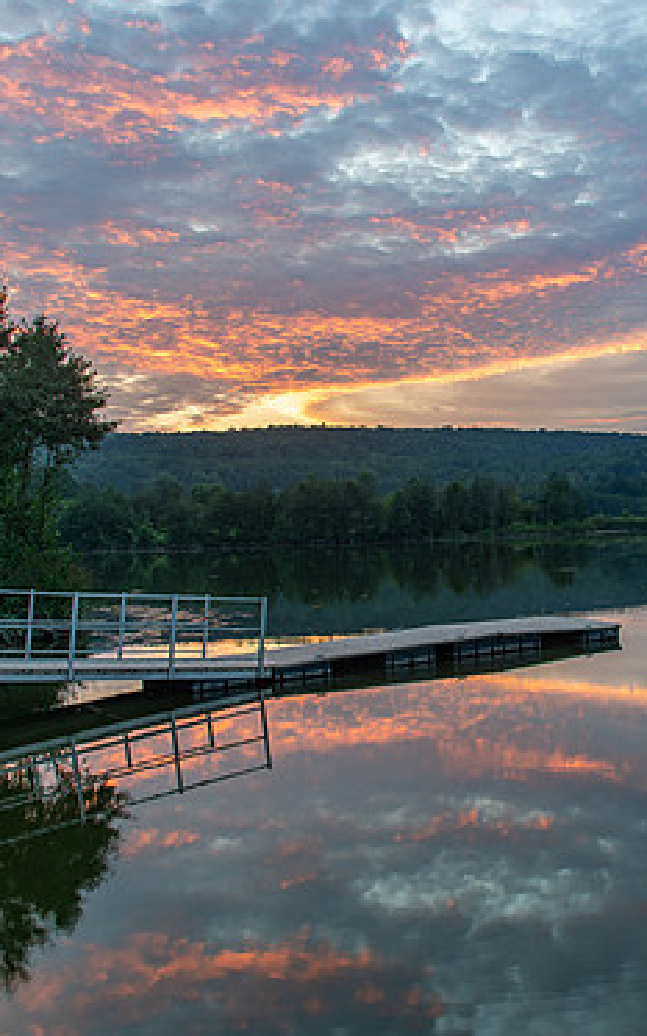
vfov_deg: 51.5
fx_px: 1072
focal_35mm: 38
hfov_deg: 33.2
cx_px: 447
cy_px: 521
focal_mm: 24
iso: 100
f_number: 9
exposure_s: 1/6
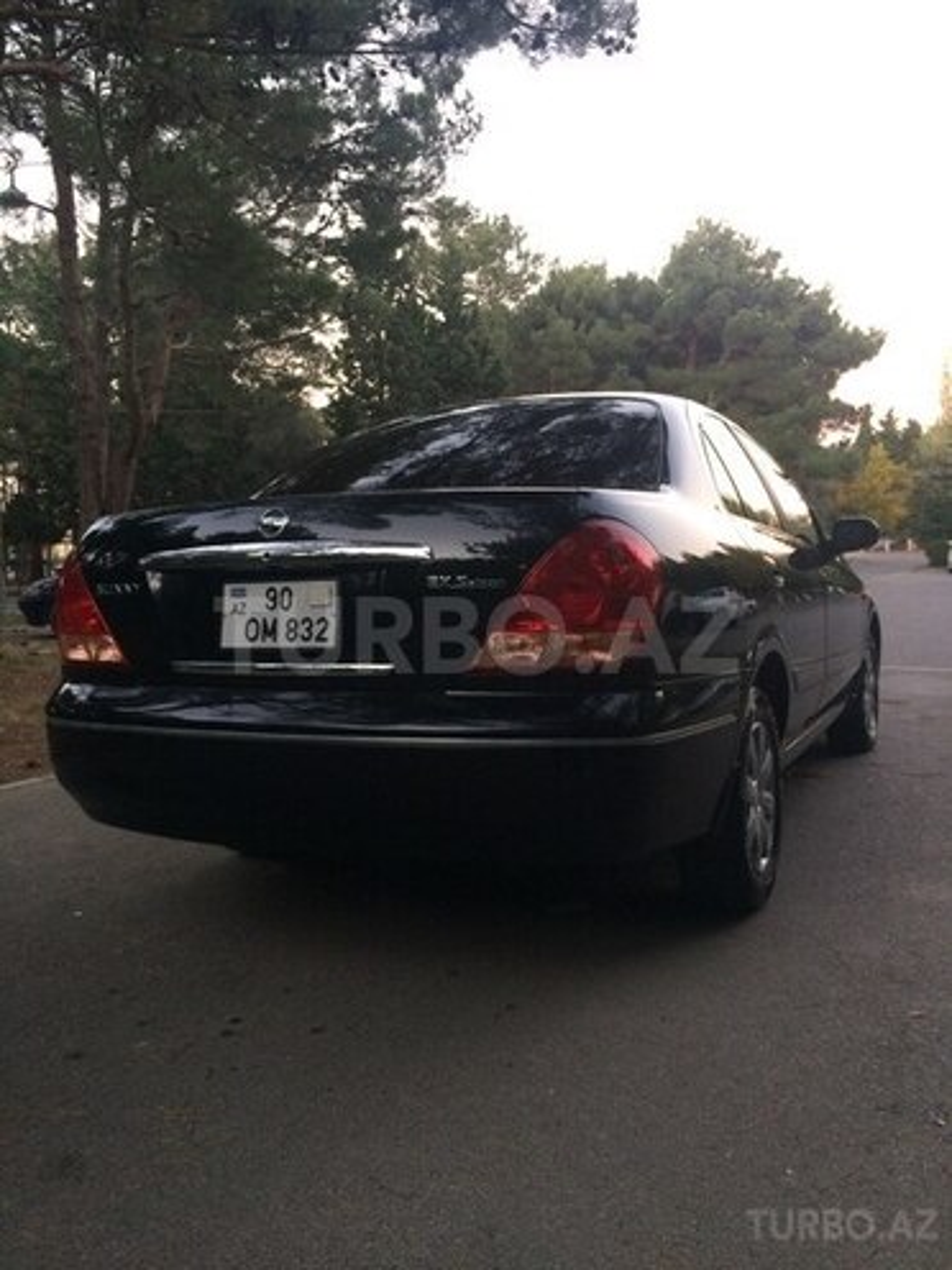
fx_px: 1063
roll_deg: +1.6
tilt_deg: -5.5
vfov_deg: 61.7
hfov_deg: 48.2
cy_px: 635
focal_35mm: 29
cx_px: 476
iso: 160
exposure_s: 1/33
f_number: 2.2
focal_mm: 4.15
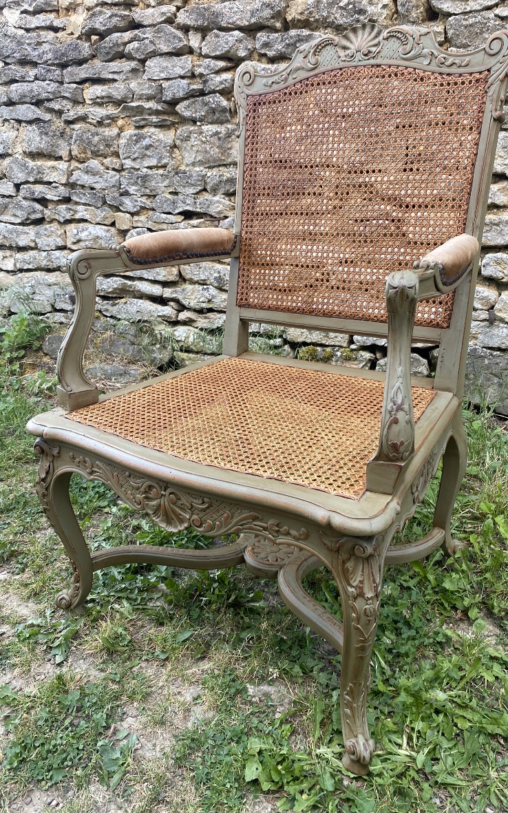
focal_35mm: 28
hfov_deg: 44.5
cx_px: 266
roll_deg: -1.0
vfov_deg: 66.5
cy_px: 405
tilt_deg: -18.9
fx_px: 620
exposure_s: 1/122
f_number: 1.8
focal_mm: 4.25
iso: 40
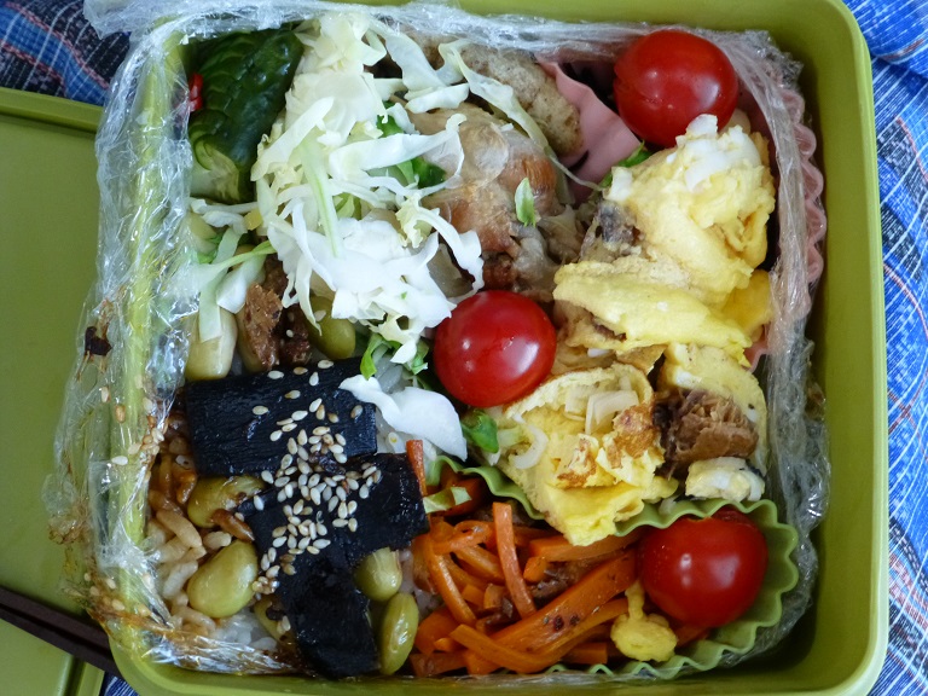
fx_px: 1555
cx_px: 464
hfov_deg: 33.2
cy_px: 348
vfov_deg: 25.2
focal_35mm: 58
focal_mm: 10.3
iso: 400
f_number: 4.7
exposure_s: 1/8
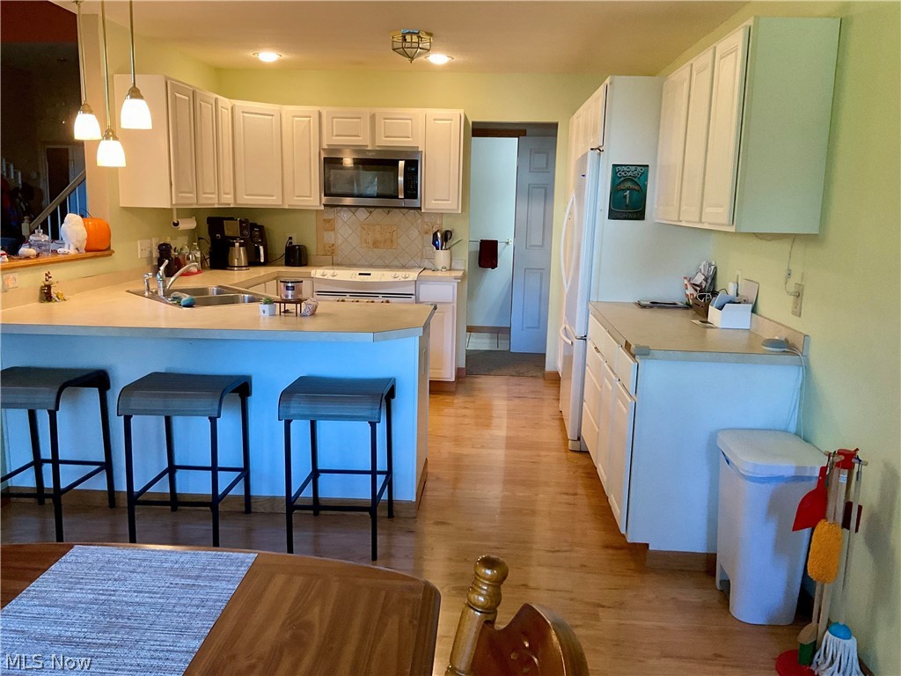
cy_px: 338
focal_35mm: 29
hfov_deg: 61.7
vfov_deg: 48.2
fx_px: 755
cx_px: 450
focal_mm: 3
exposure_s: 1/60
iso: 160
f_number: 1.8
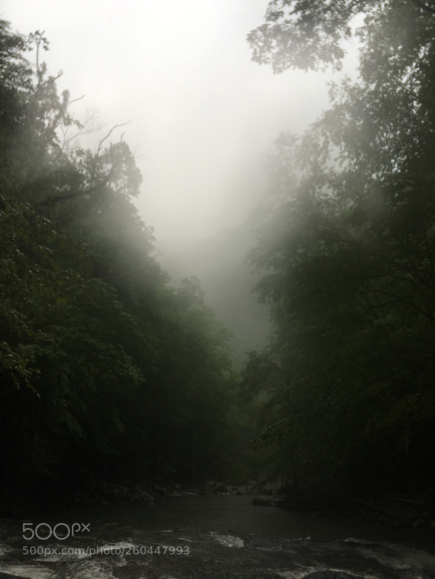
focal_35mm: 29
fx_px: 486
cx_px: 218
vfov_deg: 61.7
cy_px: 290
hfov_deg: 48.2
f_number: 2.2
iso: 25
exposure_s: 1/120
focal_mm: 4.15
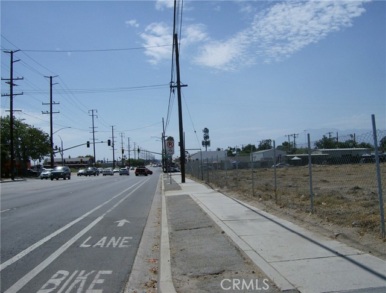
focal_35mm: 36
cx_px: 193
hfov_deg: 51.2
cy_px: 146
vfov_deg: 39.9
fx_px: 403
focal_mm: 6
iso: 100
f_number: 4.7
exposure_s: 1/2000
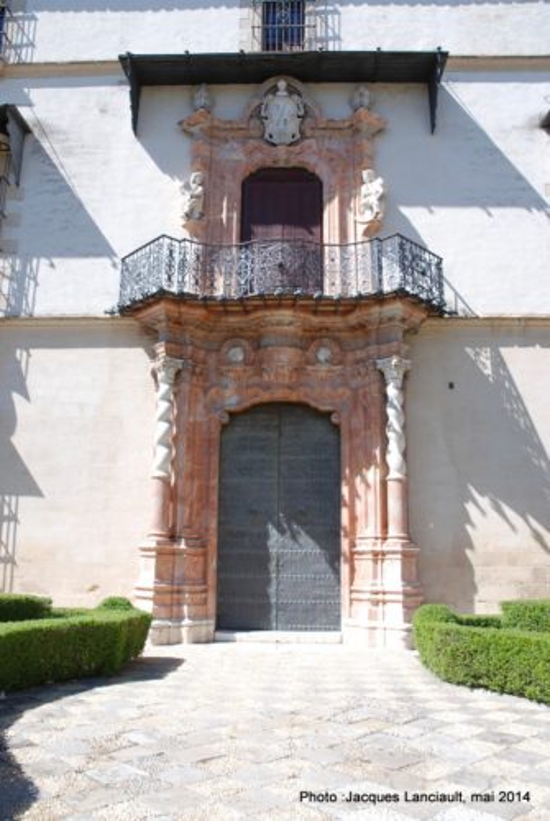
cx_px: 275
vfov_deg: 67.3
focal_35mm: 27
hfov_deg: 48.1
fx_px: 617
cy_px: 410
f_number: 7.1
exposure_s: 1/200
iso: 100
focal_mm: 18
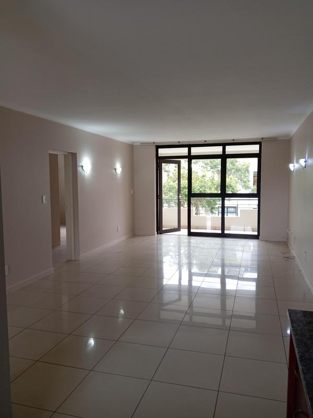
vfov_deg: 65.4
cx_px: 156
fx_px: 326
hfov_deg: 51.3
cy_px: 209
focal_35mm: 27
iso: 233
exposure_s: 1/25
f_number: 1.8
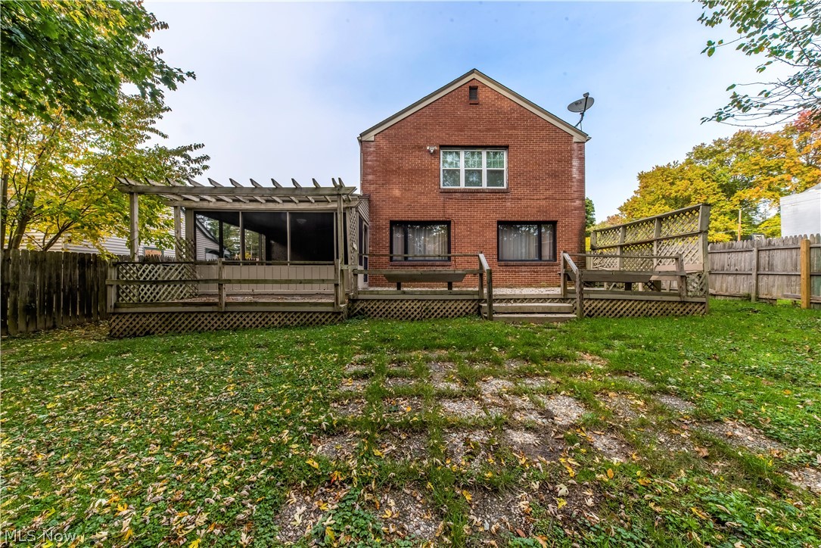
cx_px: 410
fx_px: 274
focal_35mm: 12
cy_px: 274
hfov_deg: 112.6
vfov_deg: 90.0
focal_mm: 12
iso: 200
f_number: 16
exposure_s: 1/800
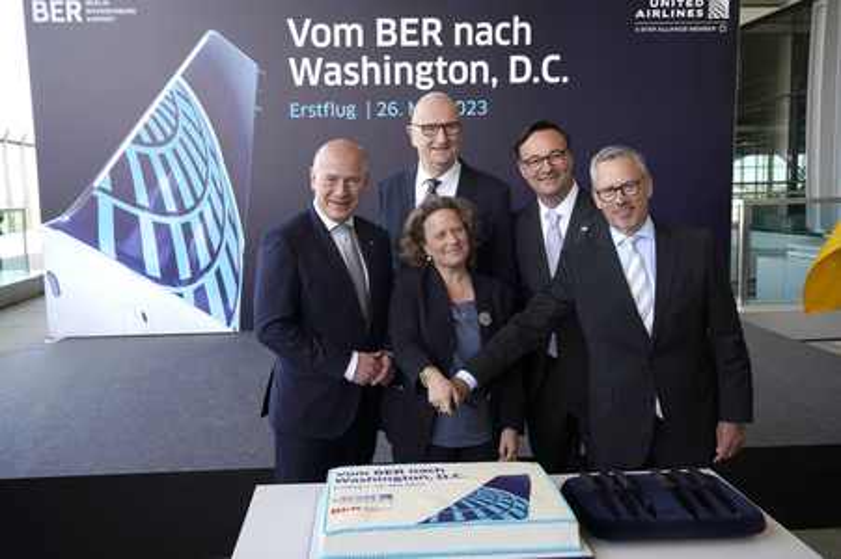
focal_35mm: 32
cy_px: 280
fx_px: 747
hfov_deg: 58.8
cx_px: 420
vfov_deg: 41.1
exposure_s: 1/400
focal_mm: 32
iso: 640
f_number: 5
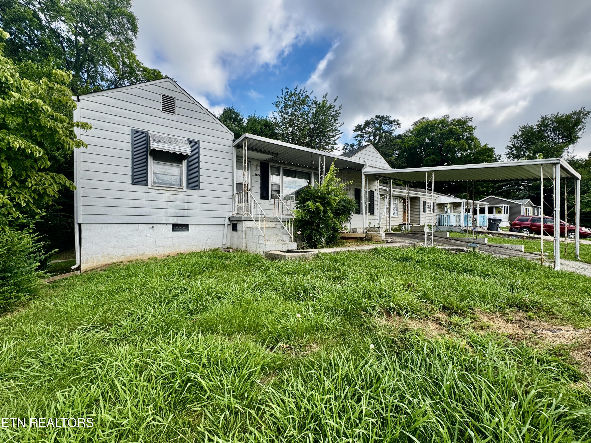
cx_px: 296
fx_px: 239
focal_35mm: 14
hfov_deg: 102.1
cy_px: 222
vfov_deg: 85.7
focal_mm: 2.22
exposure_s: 1/625
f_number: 2.2
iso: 40
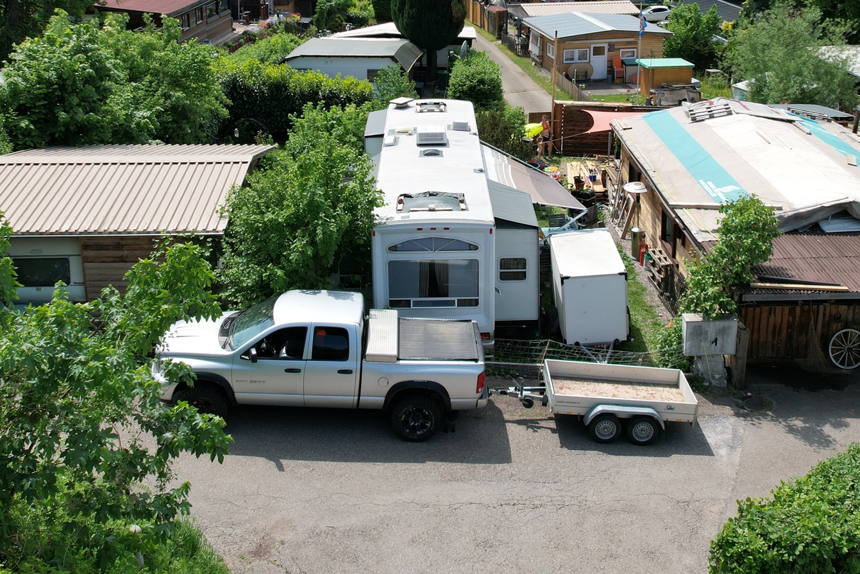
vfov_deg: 31.9
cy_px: 123
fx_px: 979
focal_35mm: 41
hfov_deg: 47.4
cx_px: 460
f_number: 2.8
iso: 110
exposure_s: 1/2000
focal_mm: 8.38
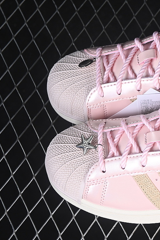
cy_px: 125
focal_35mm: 117
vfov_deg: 17.5
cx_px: 185
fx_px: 779
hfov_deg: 11.5
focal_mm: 50
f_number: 7.1
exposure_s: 1/80
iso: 160
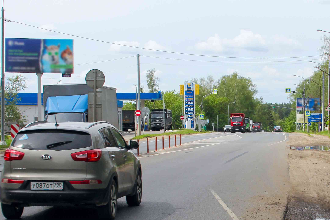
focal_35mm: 93
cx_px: 244
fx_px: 852
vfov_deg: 14.6
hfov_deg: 21.7
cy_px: 192
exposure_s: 1/250
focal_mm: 25
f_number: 10
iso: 100
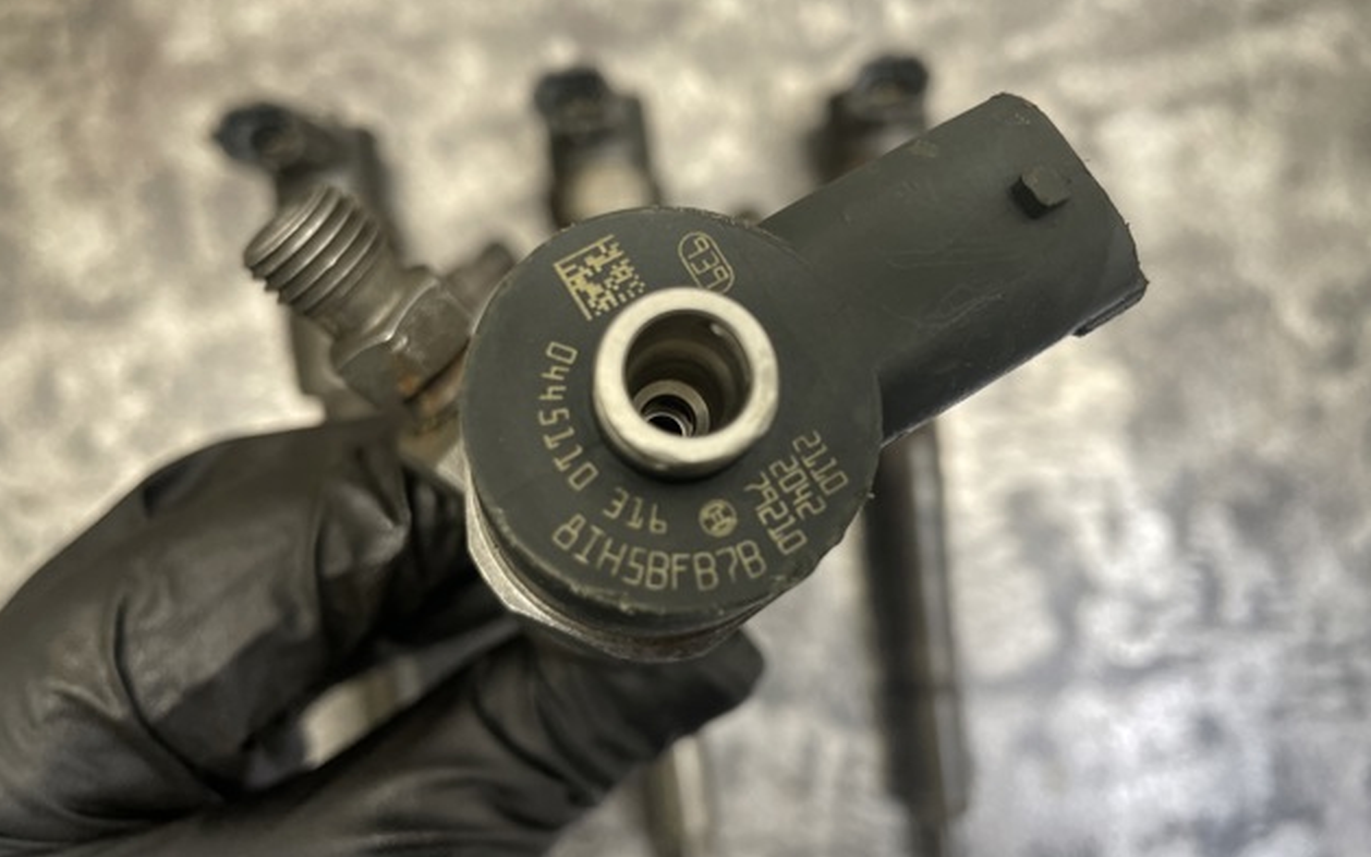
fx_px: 1046
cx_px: 691
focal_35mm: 28
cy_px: 402
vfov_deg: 44.5
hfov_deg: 66.5
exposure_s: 1/121
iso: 125
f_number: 1.6
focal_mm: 4.2
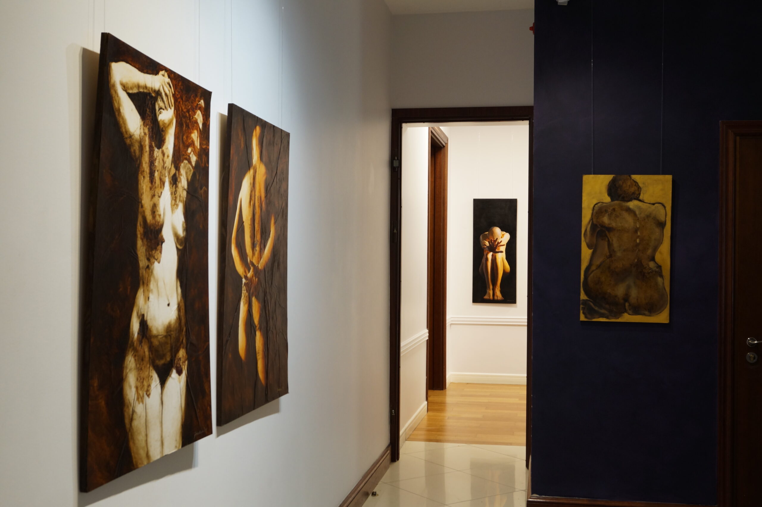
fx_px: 825
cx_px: 381
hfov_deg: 49.6
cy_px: 254
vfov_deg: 34.2
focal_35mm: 39
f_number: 8
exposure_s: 1/5
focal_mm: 26
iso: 400
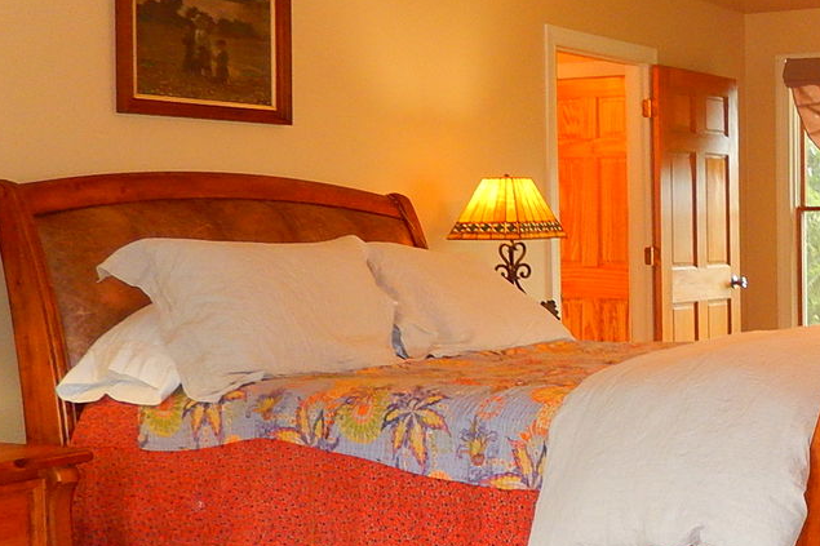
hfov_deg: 31.5
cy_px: 267
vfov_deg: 23.0
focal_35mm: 59
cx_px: 811
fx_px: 1343
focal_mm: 4.5
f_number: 3.4
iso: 280
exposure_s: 1/30
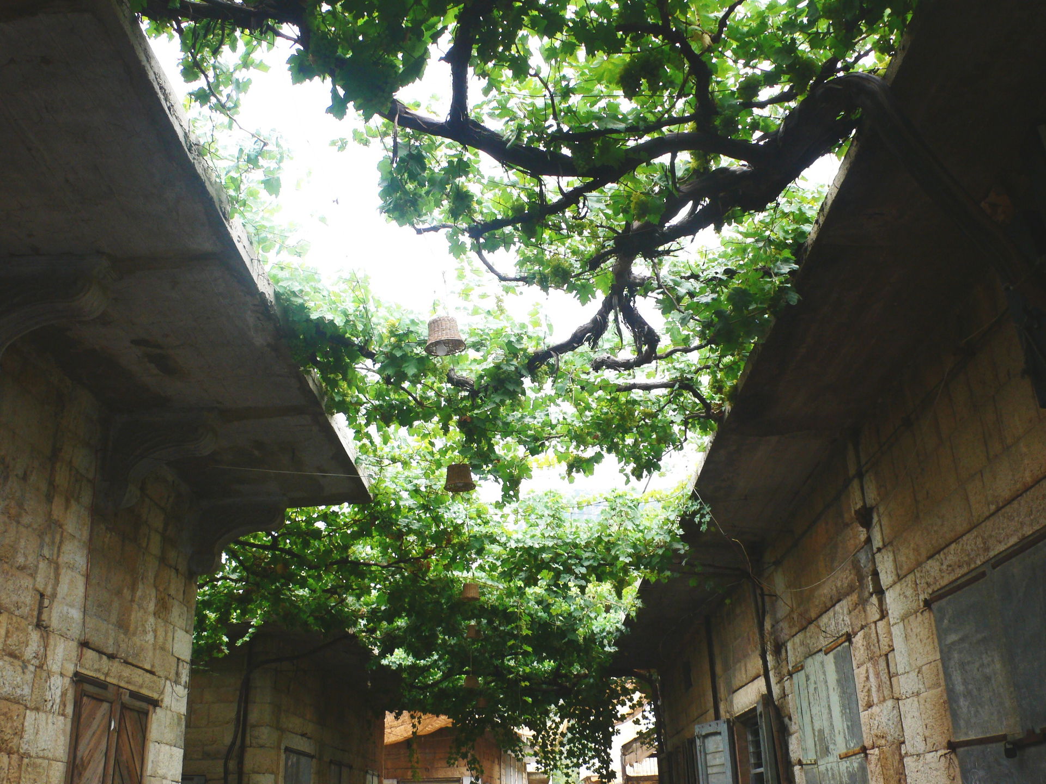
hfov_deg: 54.0
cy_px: 392
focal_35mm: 34
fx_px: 1027
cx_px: 523
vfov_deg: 41.8
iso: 80
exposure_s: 1/125
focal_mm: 6.3
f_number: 4
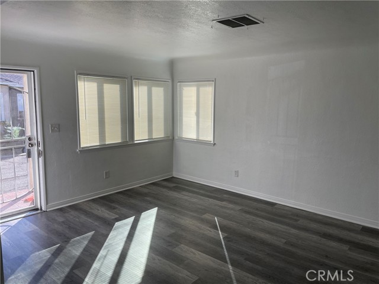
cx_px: 190
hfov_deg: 67.3
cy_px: 142
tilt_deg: -8.0
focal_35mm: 26
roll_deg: -0.9
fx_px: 285
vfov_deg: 53.1
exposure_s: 1/463
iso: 32
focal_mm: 4.2
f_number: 1.6
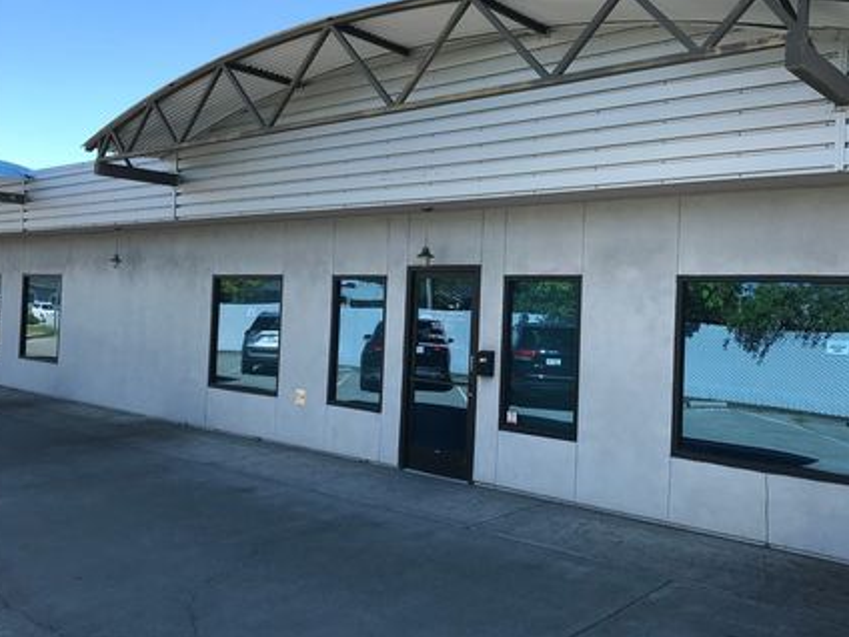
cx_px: 487
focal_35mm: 33
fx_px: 809
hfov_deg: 55.1
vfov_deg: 42.9
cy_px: 309
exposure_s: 1/805
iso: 20
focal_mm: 3.99
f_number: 1.8
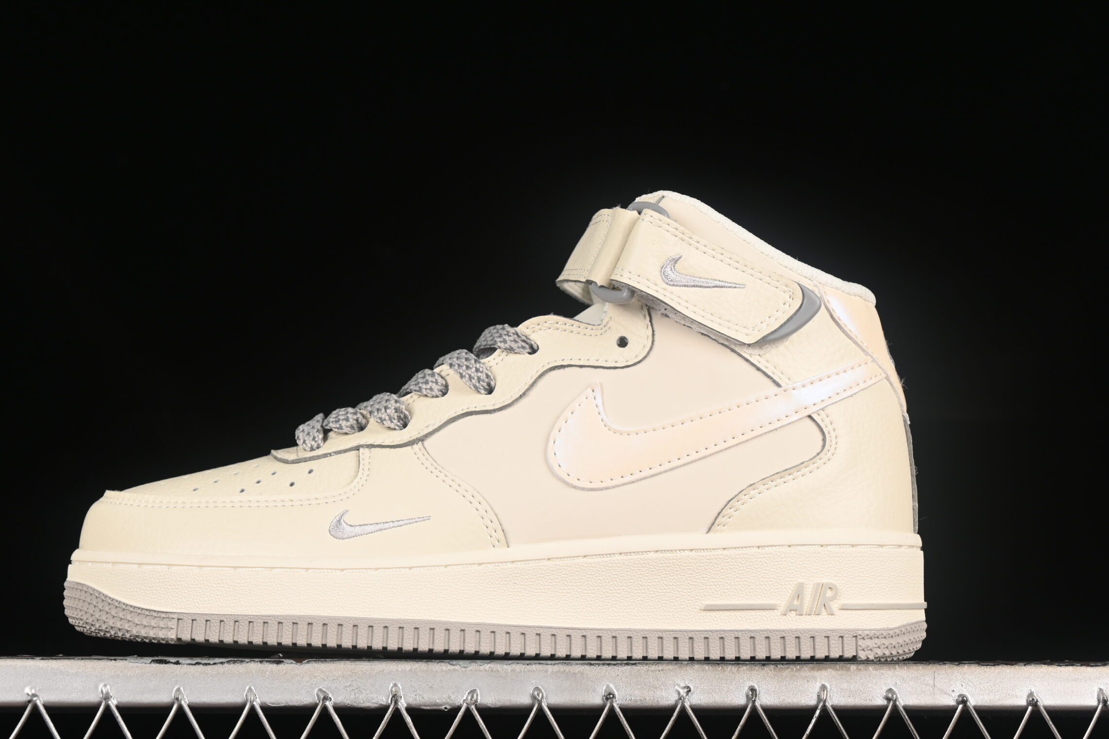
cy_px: 408
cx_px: 497
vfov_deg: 16.3
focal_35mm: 84
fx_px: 2587
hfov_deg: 24.2
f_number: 8
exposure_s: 1/80
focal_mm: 50
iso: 160
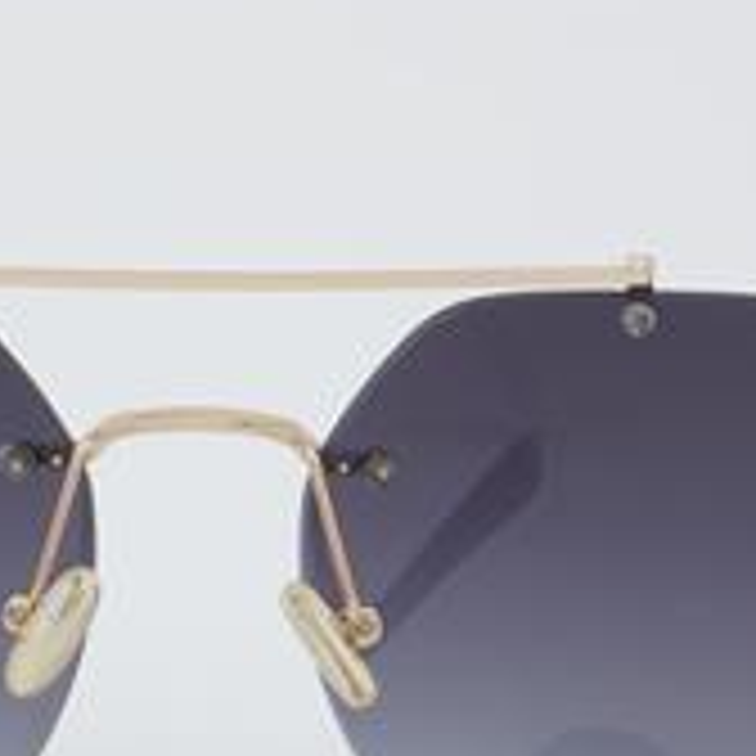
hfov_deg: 11.5
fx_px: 3756
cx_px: 207
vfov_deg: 11.5
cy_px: 540
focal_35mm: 152
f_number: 32
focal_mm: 50
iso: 100
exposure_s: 1/3
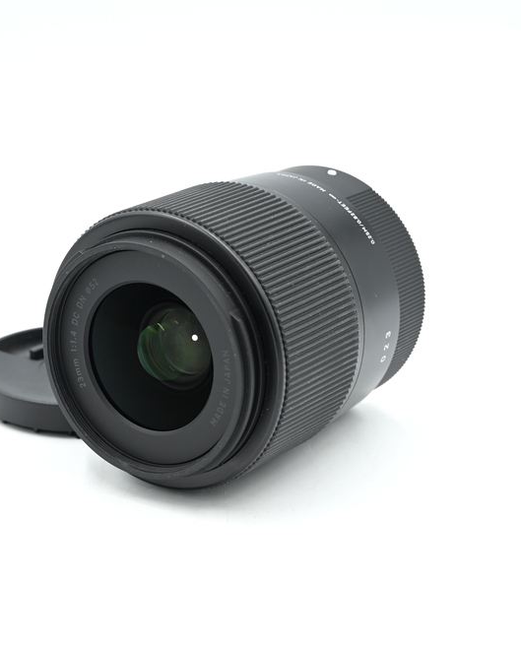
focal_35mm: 105
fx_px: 2025
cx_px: 102
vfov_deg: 18.3
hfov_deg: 14.6
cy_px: 327
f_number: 11
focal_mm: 74
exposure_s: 1/30
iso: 200
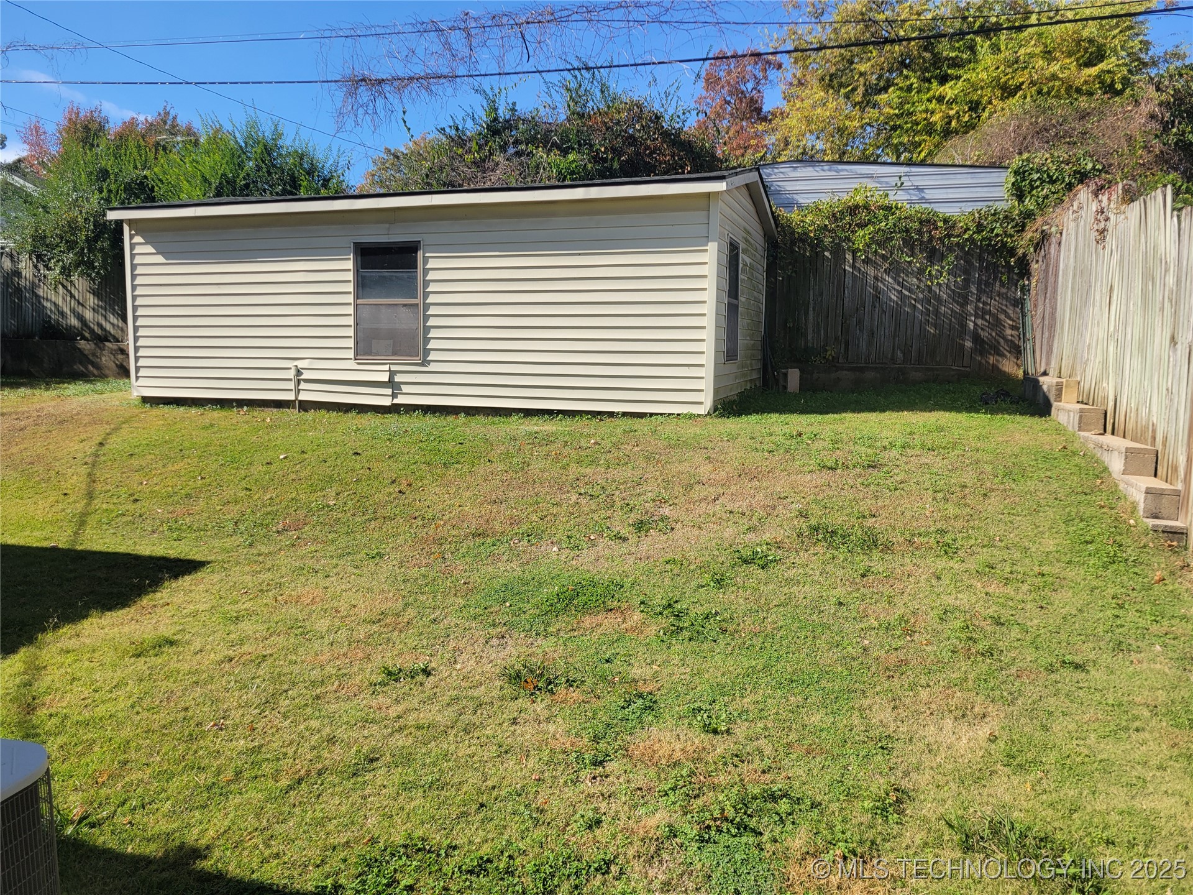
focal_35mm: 26
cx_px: 596
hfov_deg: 67.3
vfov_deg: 53.1
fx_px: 896
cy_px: 448
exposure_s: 1/1814
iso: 40
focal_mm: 5.4
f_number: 1.8
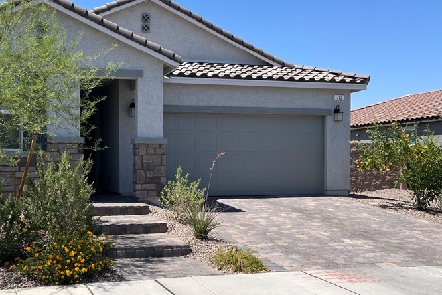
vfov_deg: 33.3
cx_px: 132
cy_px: 177
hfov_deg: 47.3
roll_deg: -0.7
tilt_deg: -2.4
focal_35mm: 40
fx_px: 491
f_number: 1.6
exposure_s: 1/3559
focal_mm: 5.1
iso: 32
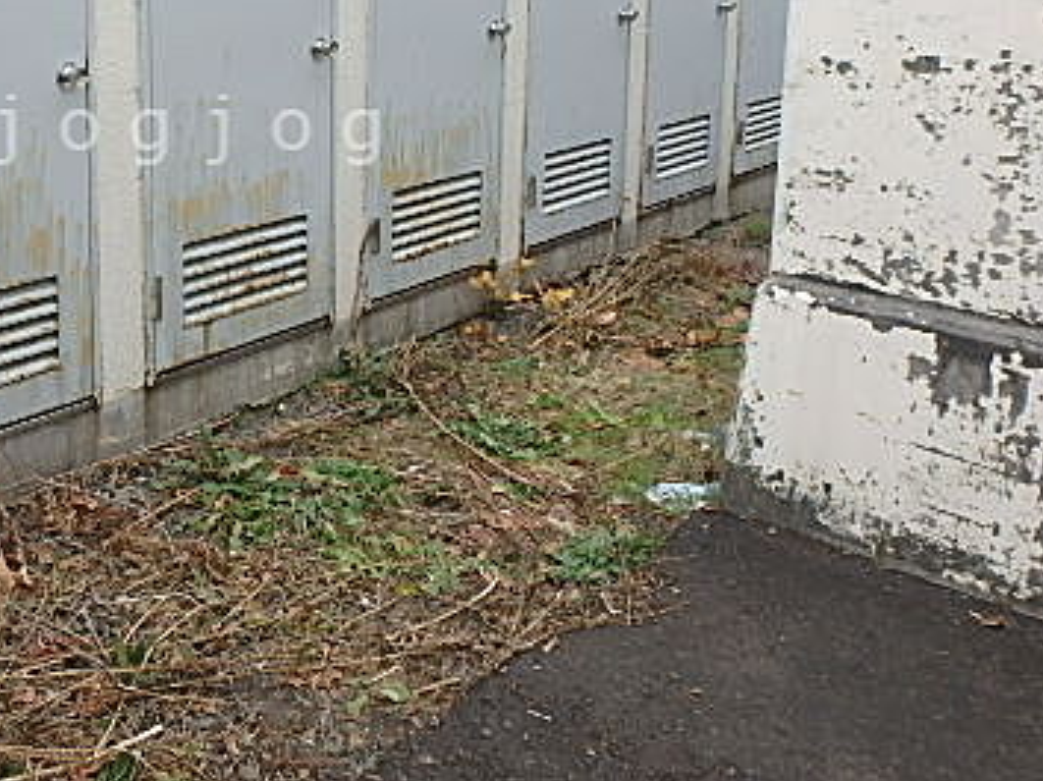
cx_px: 194
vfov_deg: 36.1
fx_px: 1144
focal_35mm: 38
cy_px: 130
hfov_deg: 46.2
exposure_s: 1/100
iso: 125
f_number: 3.5
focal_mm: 3.7
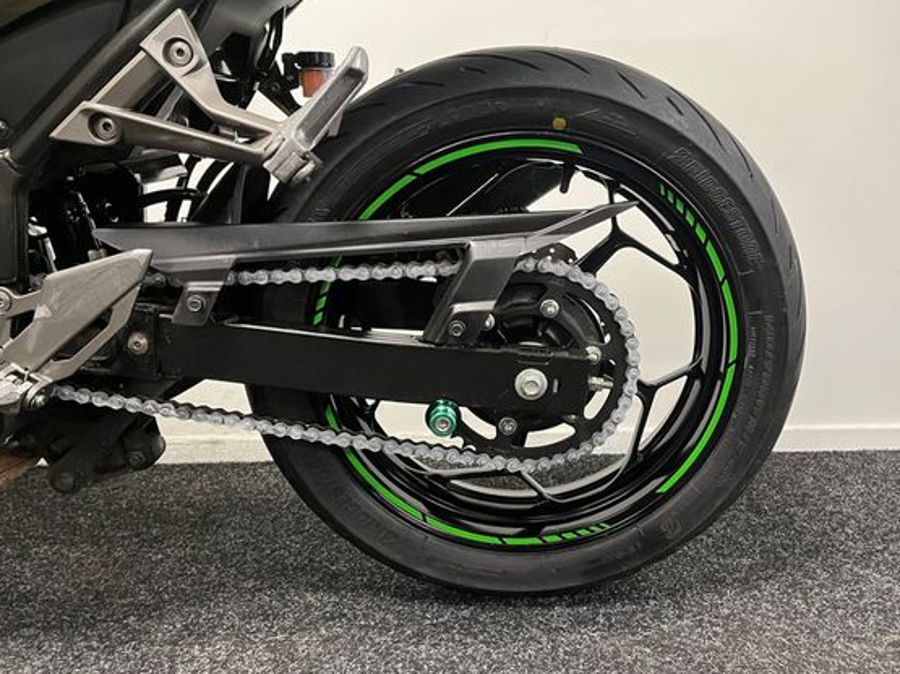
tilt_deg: -7.9
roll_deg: +1.0
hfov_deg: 59.8
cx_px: 501
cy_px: 327
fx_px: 780
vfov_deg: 46.8
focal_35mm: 30
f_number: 1.6
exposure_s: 1/50
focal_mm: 5.1
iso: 250
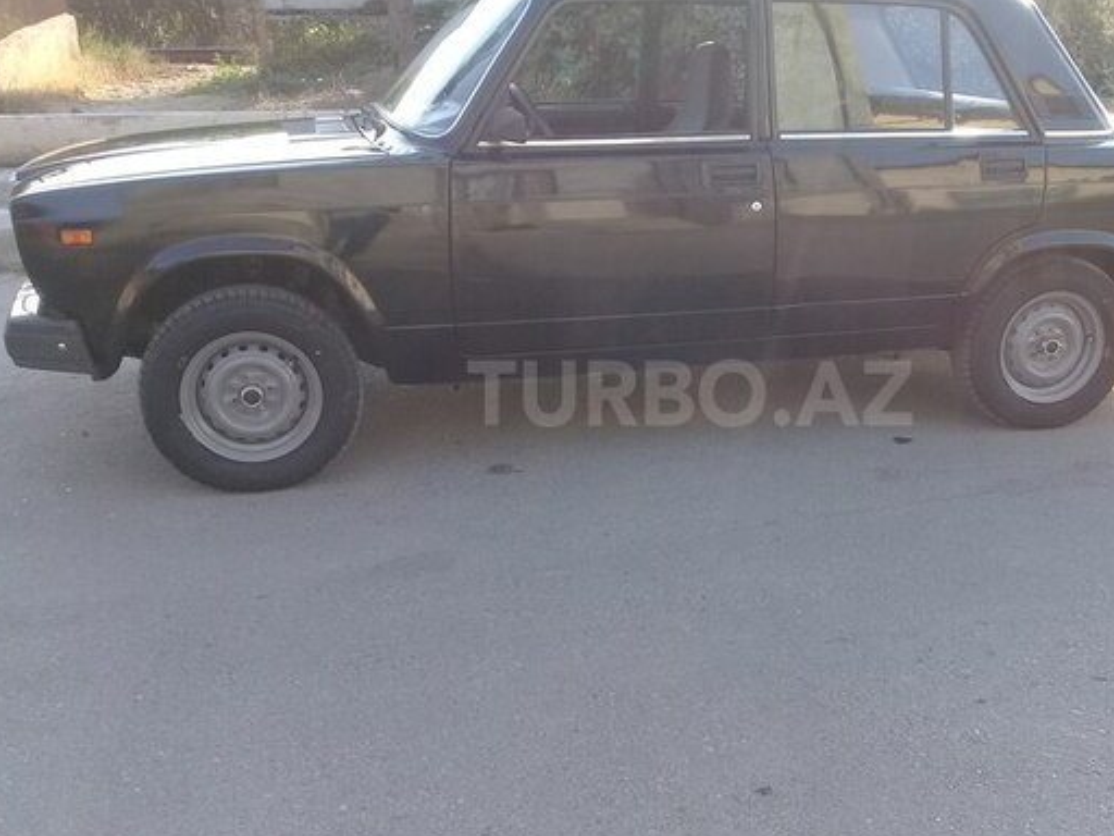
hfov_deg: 46.4
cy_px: 393
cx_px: 690
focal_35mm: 40
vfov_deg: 35.9
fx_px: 1287
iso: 50
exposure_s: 1/212
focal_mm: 3.3
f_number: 2.2
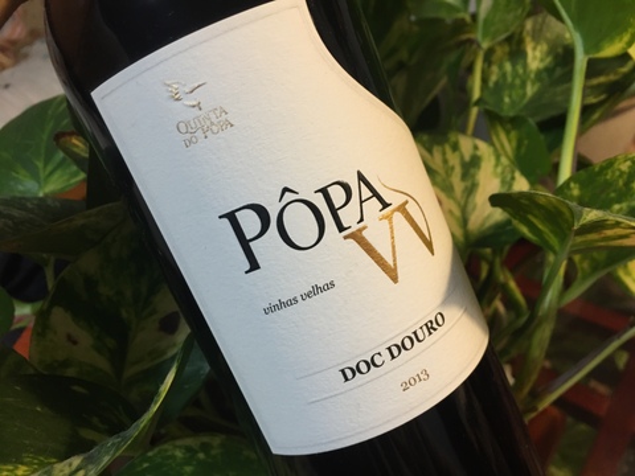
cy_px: 238
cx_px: 318
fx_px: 532
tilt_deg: -41.8
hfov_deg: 61.7
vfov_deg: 48.2
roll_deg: +5.2
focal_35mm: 29
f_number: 2.2
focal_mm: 4.15
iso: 125
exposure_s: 1/33
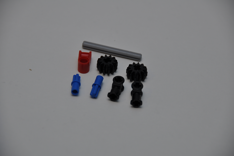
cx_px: 117
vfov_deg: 4.6
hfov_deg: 6.9
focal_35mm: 300
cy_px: 78
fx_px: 1948
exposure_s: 1/60
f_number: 5.6
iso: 200
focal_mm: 200
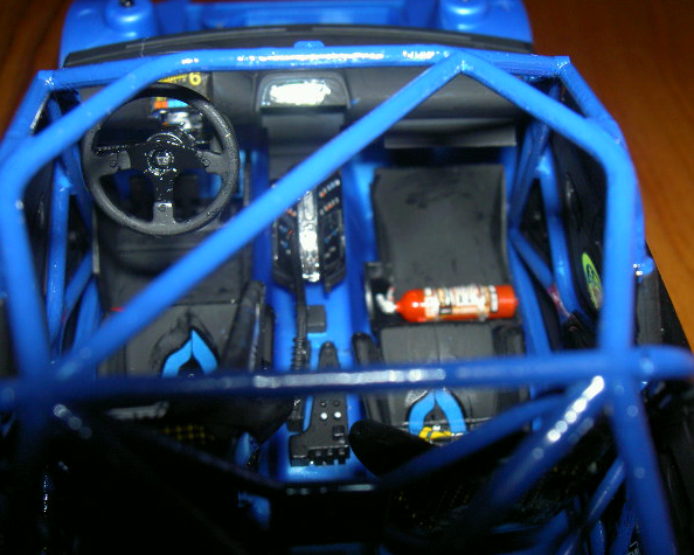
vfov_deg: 36.5
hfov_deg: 44.8
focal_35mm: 41
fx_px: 842
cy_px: 276
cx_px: 343
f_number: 4.7
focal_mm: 8
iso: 200
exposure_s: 1/60
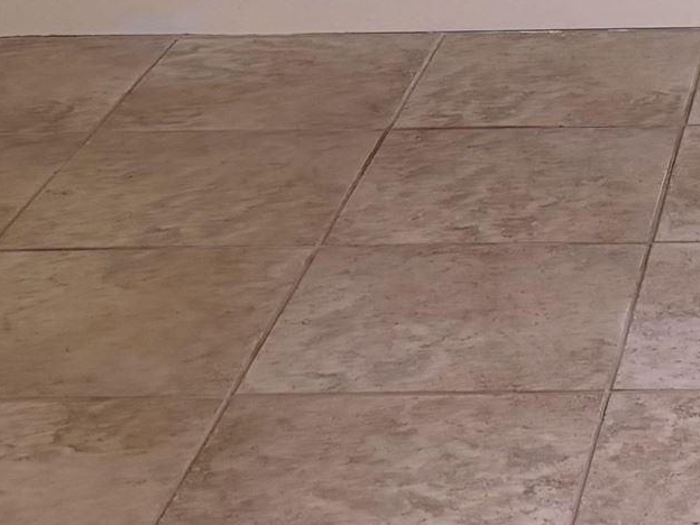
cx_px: 940
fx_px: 2588
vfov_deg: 10.4
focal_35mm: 128
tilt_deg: -0.3
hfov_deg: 14.7
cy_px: -606
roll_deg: +0.5
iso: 64
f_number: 1.6
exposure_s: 1/266
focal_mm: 5.96
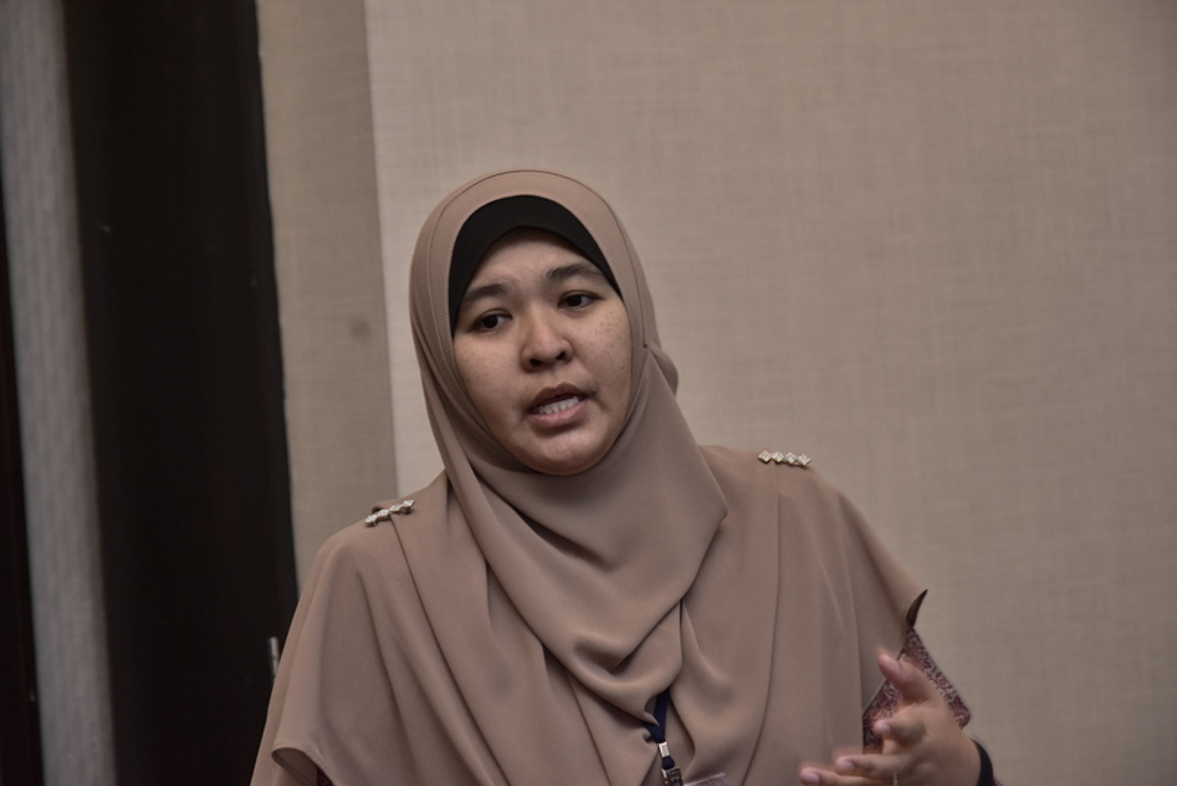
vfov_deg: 9.9
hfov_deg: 14.9
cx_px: 588
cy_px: 393
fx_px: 4513
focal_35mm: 138
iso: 1000
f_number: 6.3
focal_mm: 92
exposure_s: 1/50
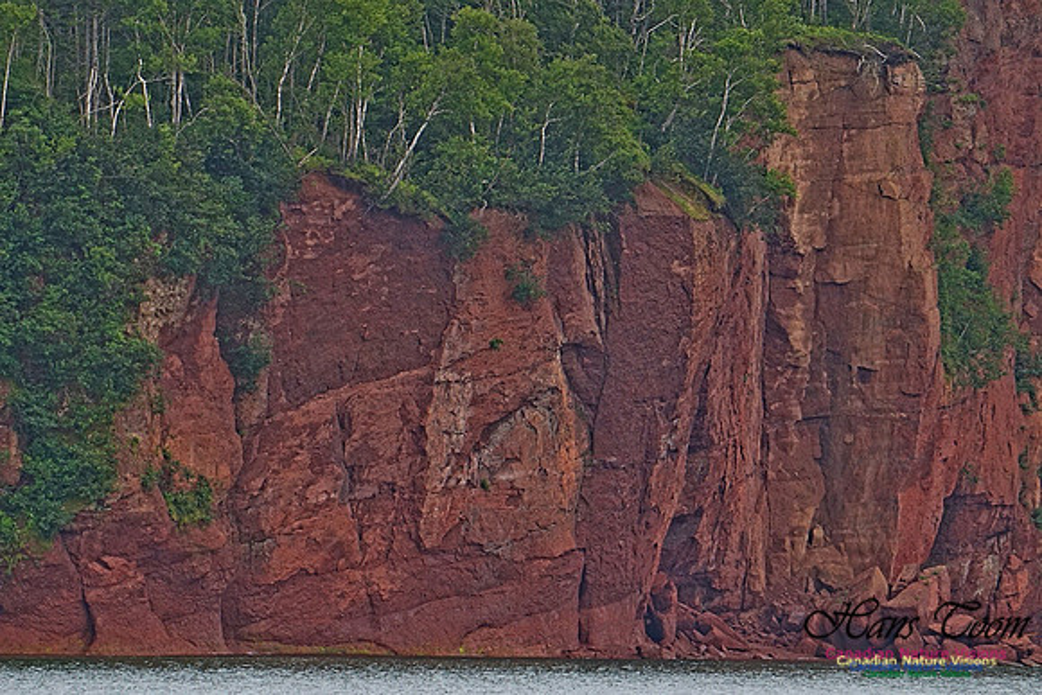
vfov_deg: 4.4
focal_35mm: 315
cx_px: 521
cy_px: 348
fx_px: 9119
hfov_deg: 6.5
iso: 1000
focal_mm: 210
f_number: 14
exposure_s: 1/100
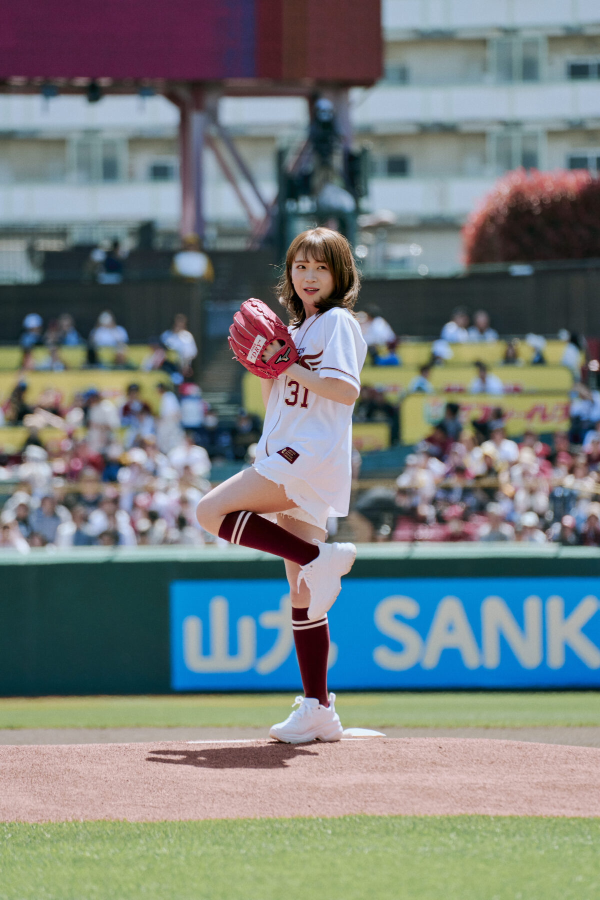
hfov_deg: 3.4
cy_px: 450
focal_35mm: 400
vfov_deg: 5.2
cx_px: 300
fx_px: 9995
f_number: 8
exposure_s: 1/500
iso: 400
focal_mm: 400
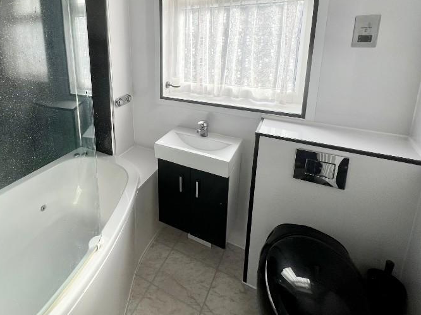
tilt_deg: -12.9
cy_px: 87
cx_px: 124
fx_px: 243
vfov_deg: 62.9
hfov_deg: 77.7
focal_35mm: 20
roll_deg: +2.6
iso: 32
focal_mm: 1.57
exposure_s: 1/294
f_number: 1.8
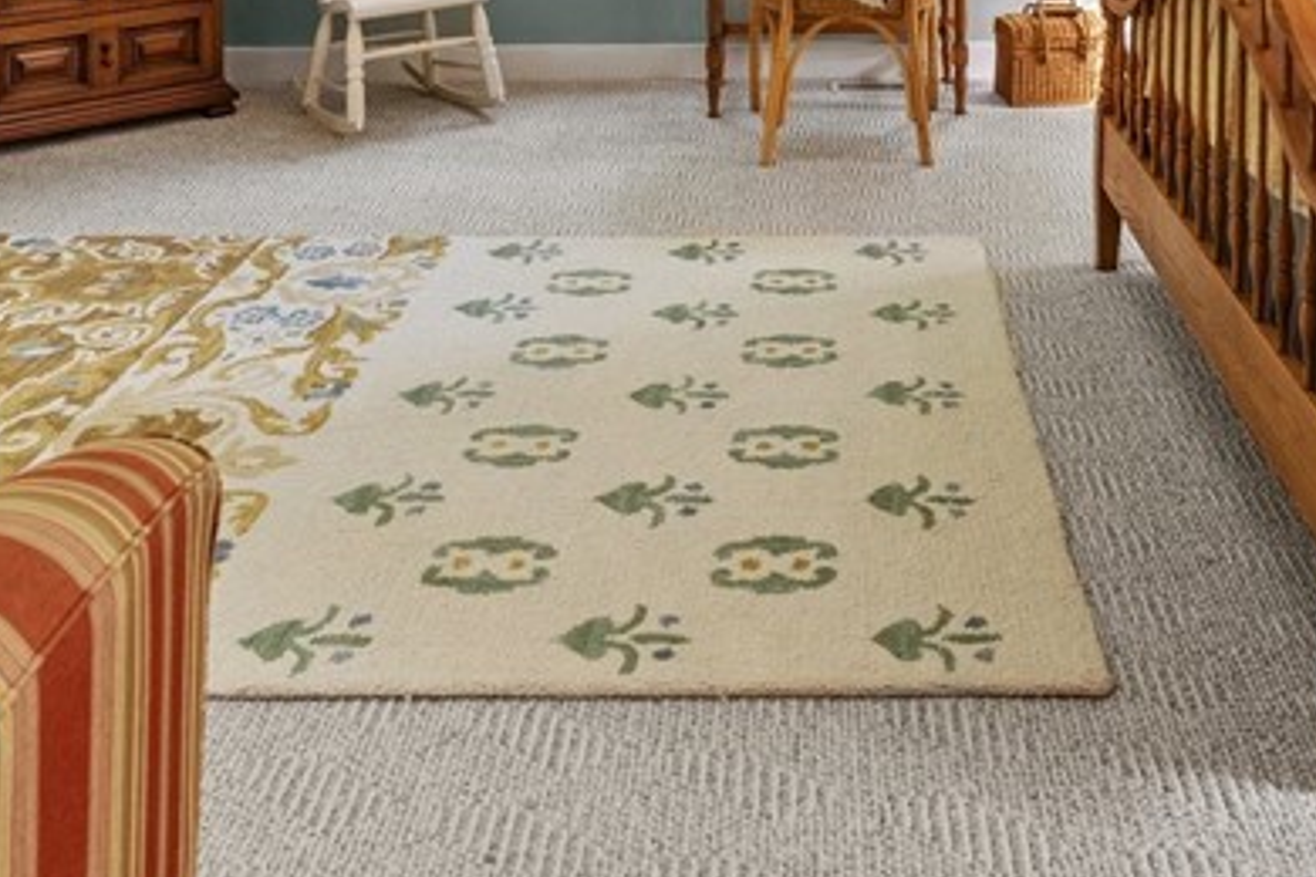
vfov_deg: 28.2
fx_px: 1517
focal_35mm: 42
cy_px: -174
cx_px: 817
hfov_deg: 46.5
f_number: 7.1
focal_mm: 14.9
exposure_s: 1/15
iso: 640
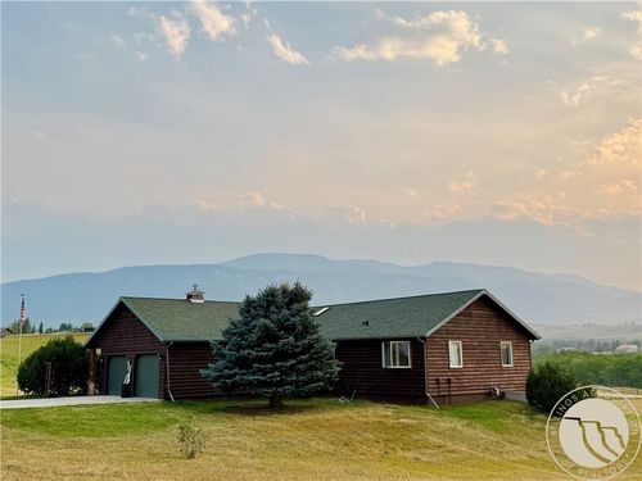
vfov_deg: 56.8
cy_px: 240
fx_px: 445
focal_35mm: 24
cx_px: 321
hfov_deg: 71.6
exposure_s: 1/1678
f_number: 1.78
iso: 80
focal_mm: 6.76
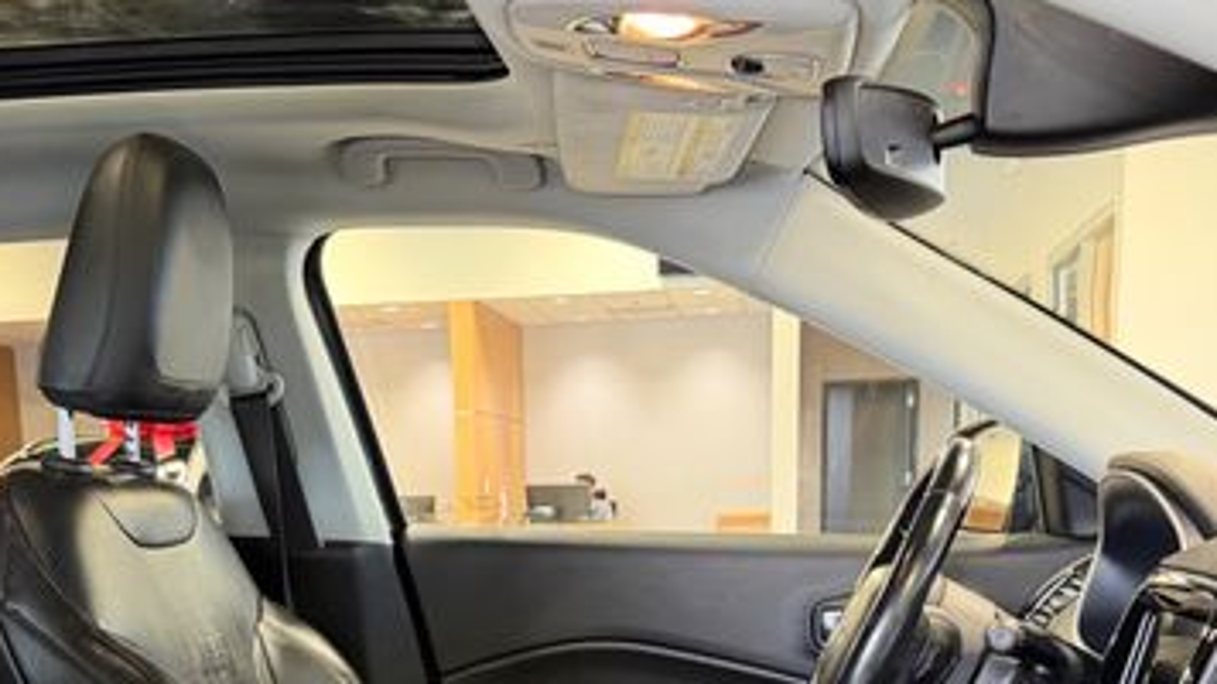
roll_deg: +2.1
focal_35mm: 47
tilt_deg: -11.1
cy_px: 793
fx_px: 1516
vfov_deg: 23.5
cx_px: 530
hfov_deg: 43.6
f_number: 1.78
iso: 640
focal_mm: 6.76
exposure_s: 1/60
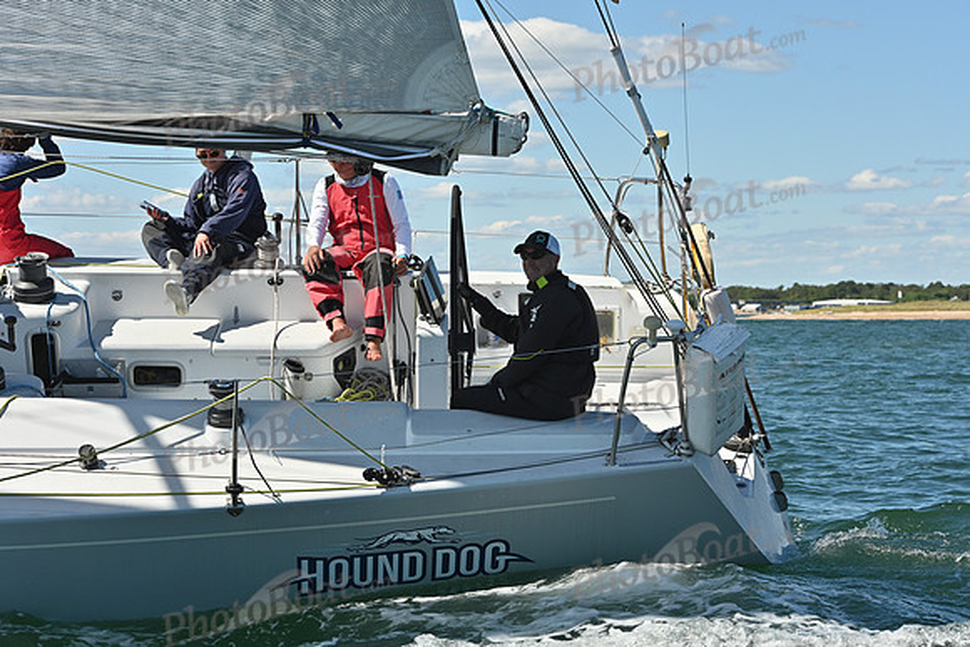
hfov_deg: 21.5
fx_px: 2560
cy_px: 324
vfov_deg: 14.4
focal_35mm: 95
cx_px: 485
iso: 320
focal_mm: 95
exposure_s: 1/1250
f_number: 8
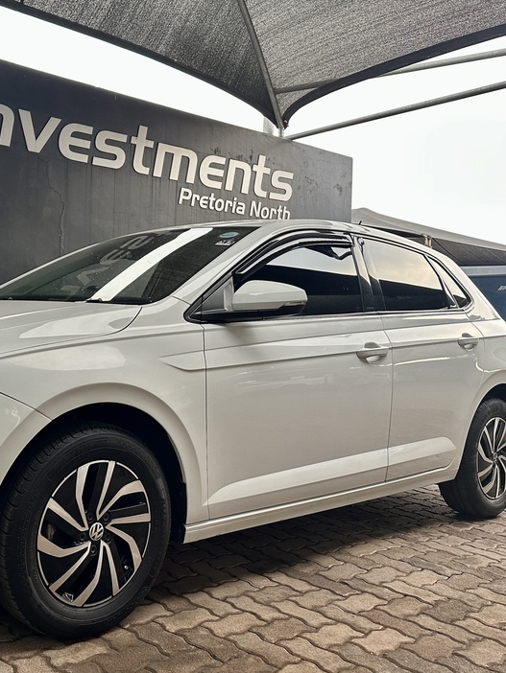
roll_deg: -2.4
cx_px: 85
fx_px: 682
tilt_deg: +0.5
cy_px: 311
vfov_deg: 52.6
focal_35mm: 35
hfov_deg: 38.8
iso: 200
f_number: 1.78
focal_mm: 6.86
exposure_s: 1/121
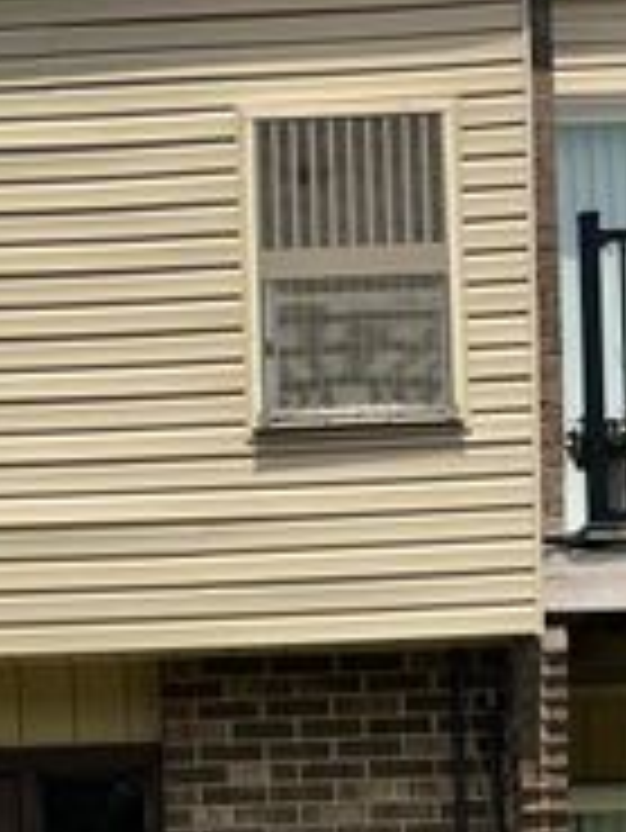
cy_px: 857
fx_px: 2168
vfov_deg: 20.9
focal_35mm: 90
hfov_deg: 16.3
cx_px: 153
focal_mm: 5.1
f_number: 1.6
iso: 32
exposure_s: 1/4348
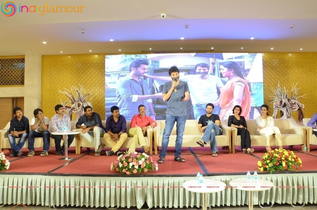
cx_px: 158
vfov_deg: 47.7
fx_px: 237
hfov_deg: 67.5
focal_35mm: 27
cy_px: 105
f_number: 5.6
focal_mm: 18
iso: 4000
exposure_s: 1/80
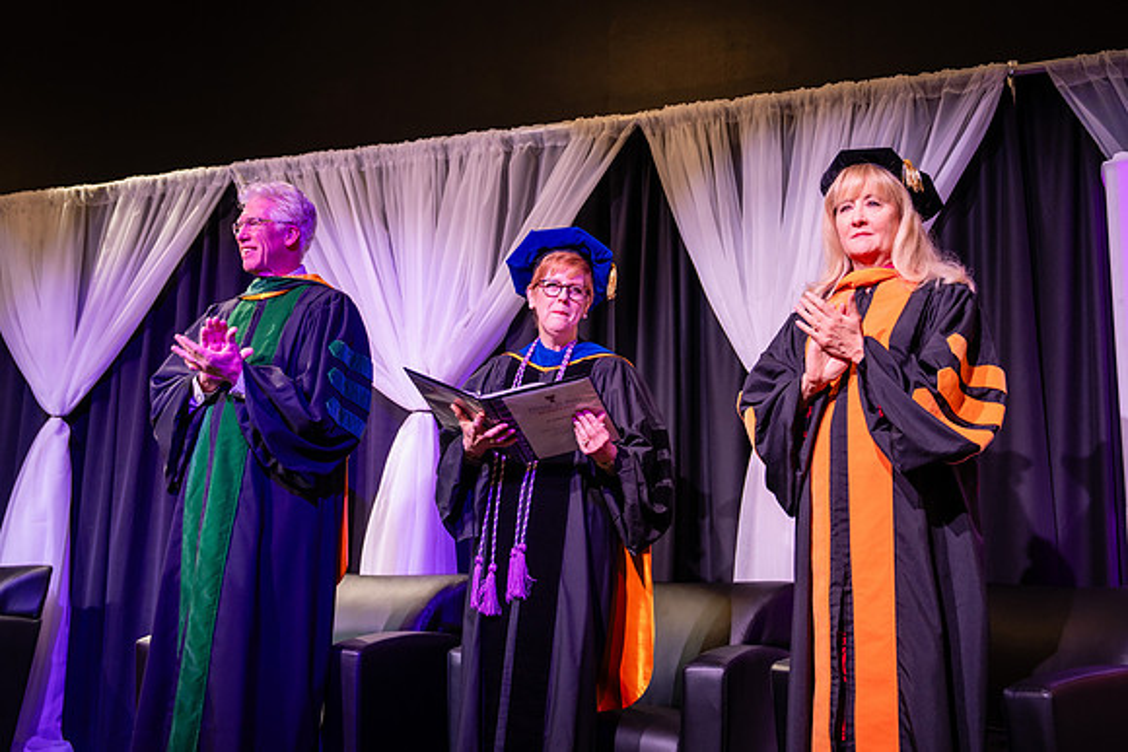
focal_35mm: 45
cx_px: 584
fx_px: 1421
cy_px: 320
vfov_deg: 29.6
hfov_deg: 43.3
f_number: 2.8
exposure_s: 1/160
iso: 400
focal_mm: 38
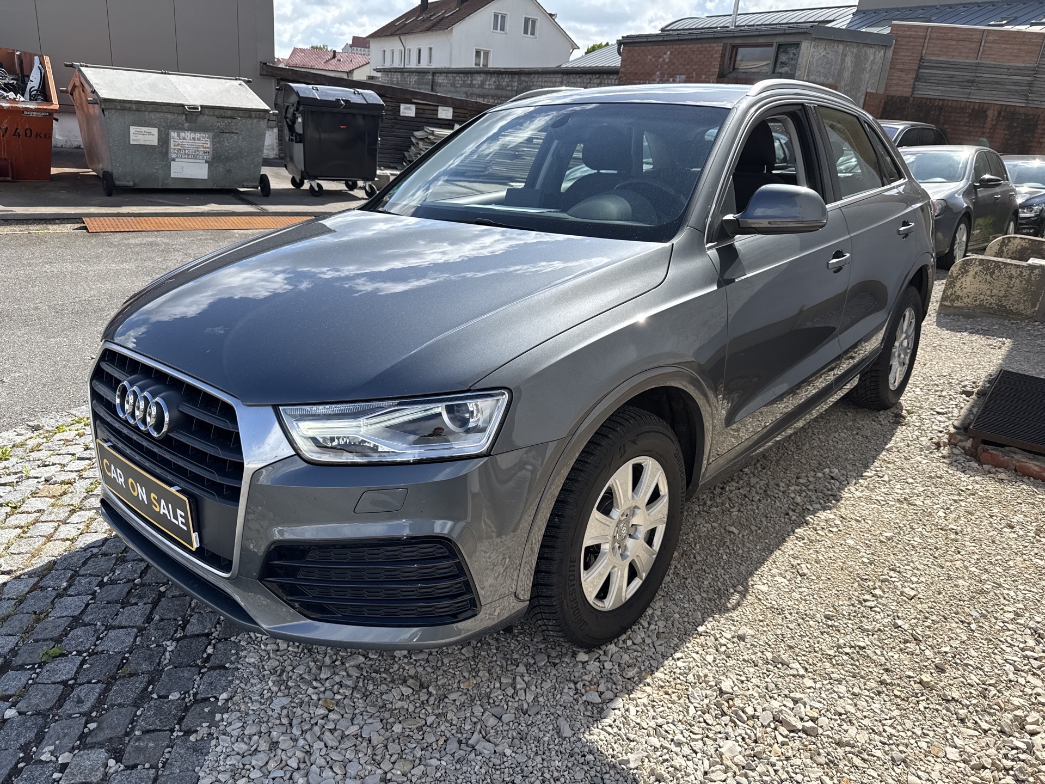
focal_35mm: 24
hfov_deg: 71.6
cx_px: 522
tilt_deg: -19.4
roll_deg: -5.0
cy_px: 392
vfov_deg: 56.8
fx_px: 725
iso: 80
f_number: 1.78
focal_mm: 6.76
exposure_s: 1/3145
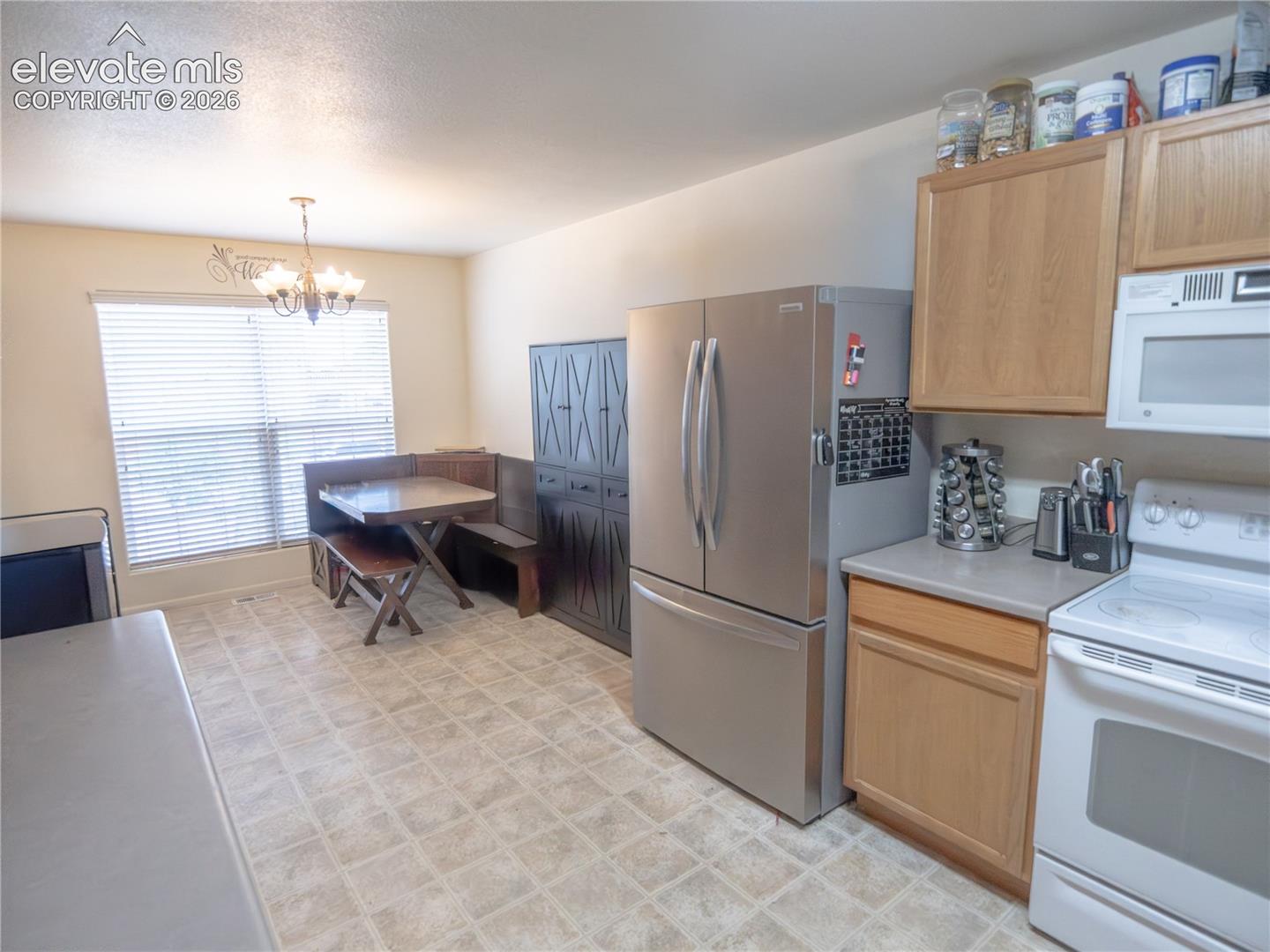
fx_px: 660
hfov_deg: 87.8
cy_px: 476
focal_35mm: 18
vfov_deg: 71.6
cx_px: 635
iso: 4000
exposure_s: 1/2000
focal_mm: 9
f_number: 4
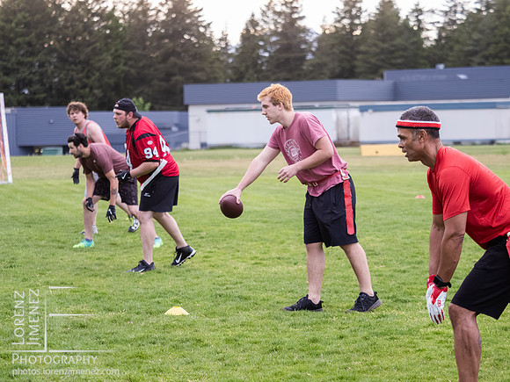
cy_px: 191
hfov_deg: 14.7
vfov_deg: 11.1
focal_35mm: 134
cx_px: 255
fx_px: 1974
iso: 1600
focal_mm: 67
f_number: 2.8
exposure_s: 1/1250
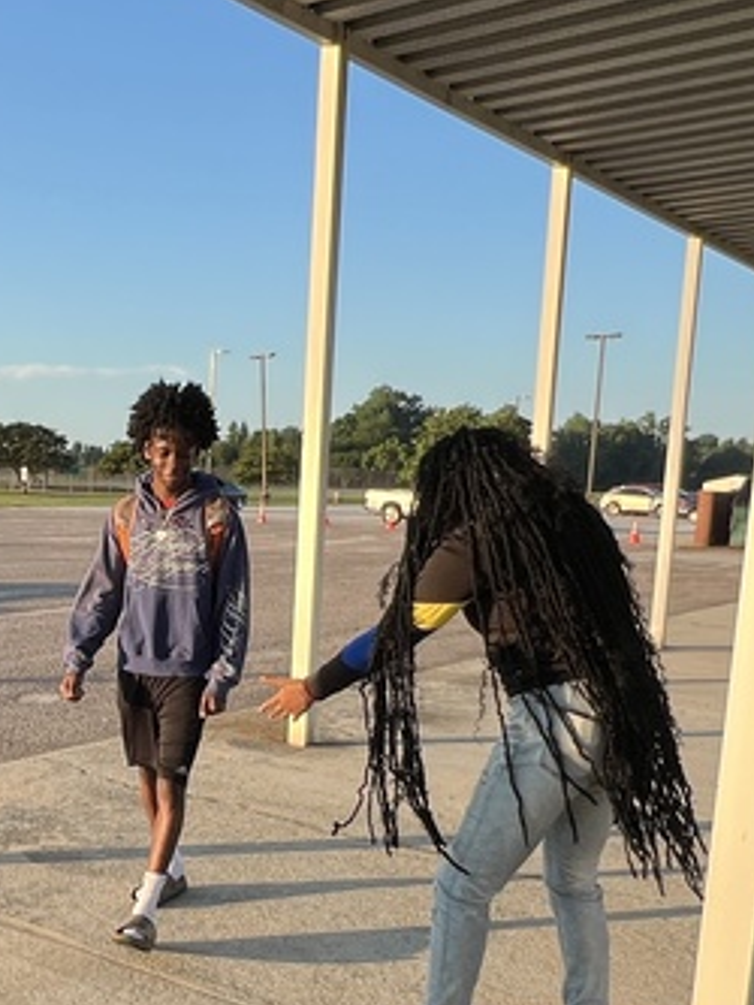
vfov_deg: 45.8
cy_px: 700
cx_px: 100
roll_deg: -1.3
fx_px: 1161
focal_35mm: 40
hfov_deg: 34.3
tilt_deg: -11.1
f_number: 1.8
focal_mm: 1.57
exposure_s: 1/608
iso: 32
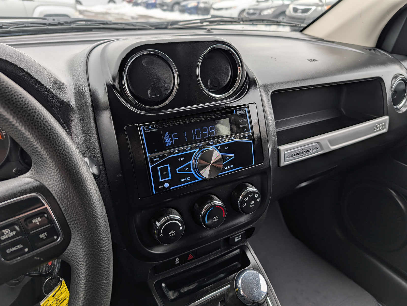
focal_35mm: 24
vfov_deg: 56.9
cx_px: 204
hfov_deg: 71.5
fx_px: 283
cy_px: 153
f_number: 1.68
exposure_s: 1/161
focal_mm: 6.9
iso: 23
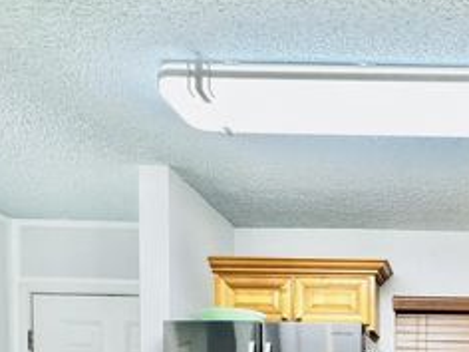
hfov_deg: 42.9
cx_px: 457
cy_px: 432
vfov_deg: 31.2
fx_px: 515
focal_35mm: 38
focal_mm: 2.22
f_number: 2.2
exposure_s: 1/60
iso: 320
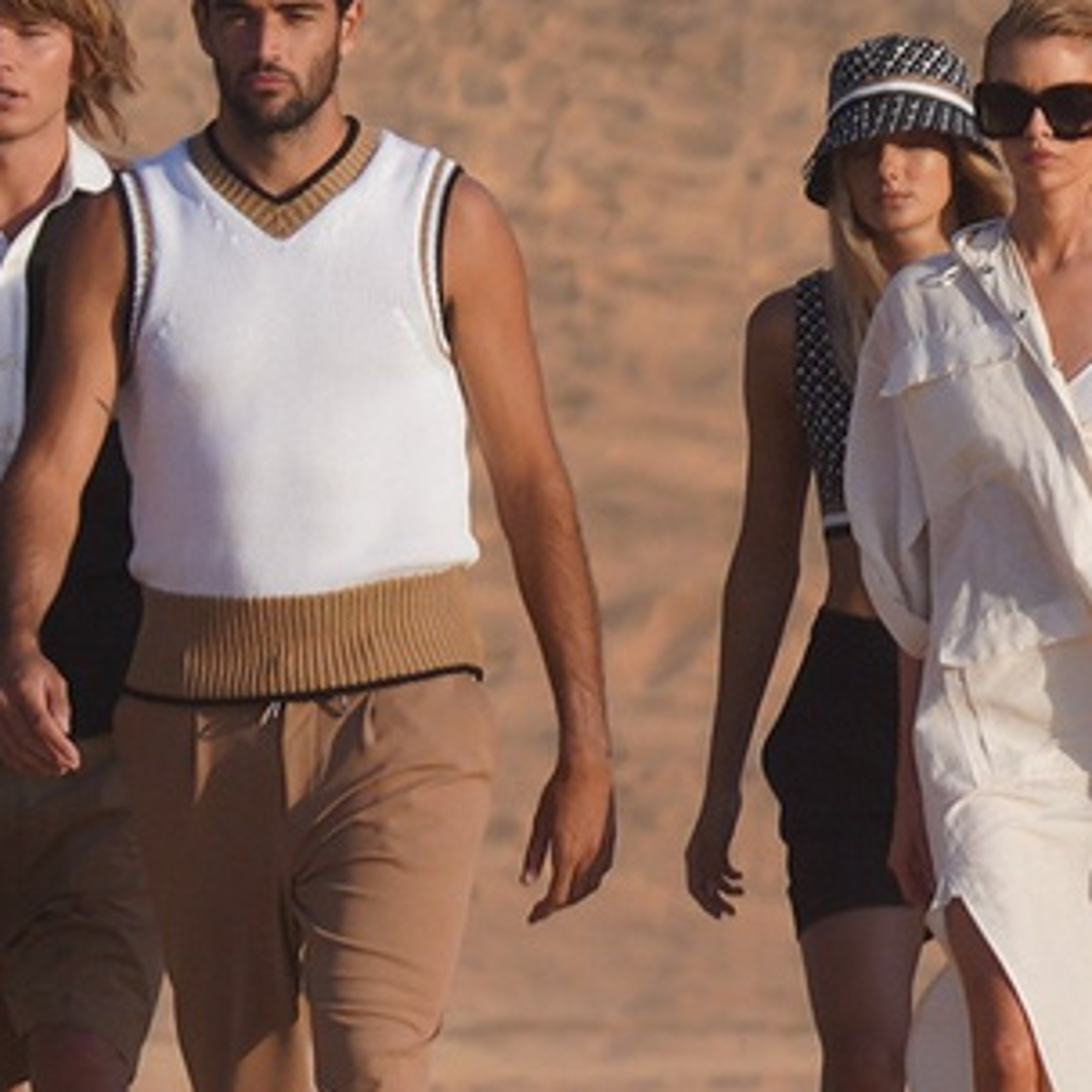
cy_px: 1029
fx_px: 51323
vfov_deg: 1.2
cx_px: 3402
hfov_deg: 1.2
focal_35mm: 1438
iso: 200
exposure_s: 1/400
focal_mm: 200
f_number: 5
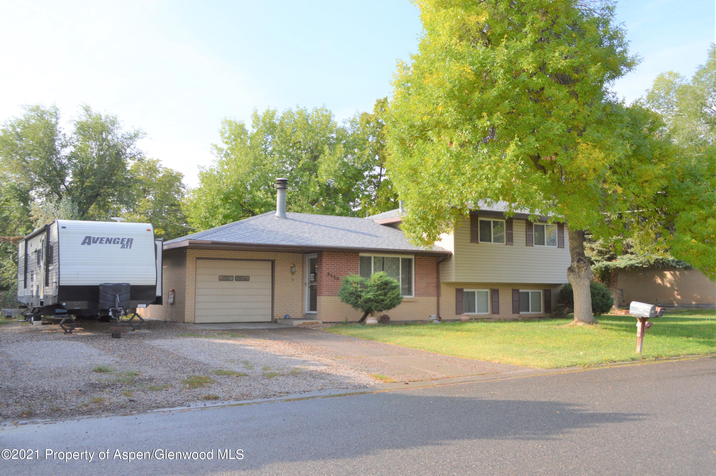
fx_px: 656
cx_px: 358
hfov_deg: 57.3
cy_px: 238
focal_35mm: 33
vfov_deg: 39.9
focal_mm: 22
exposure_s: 1/200
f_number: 5.6
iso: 100
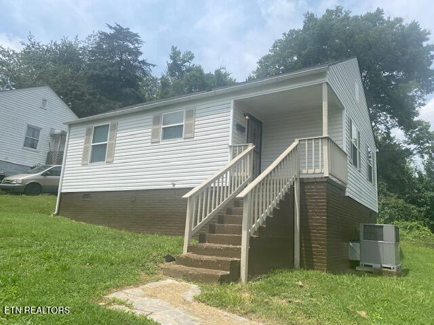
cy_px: 162
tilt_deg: +12.3
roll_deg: -3.5
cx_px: 217
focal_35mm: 26
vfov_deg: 53.1
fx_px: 326
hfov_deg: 67.3
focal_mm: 4.25
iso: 32
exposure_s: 1/3205
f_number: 1.8
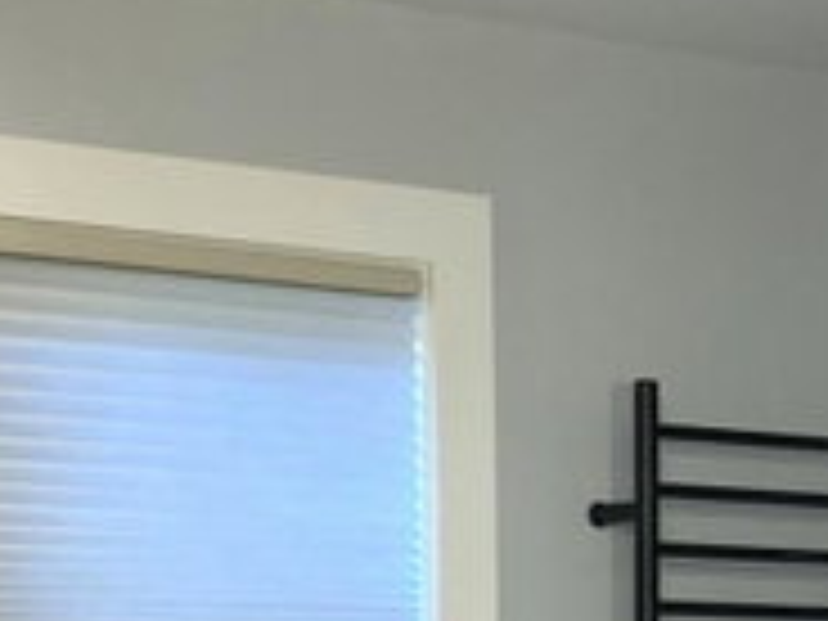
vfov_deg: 9.1
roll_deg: +1.0
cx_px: 824
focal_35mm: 156
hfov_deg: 12.5
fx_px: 3731
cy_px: 1084
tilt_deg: -2.2
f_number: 1.8
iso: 50
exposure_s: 1/60
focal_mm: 3.99
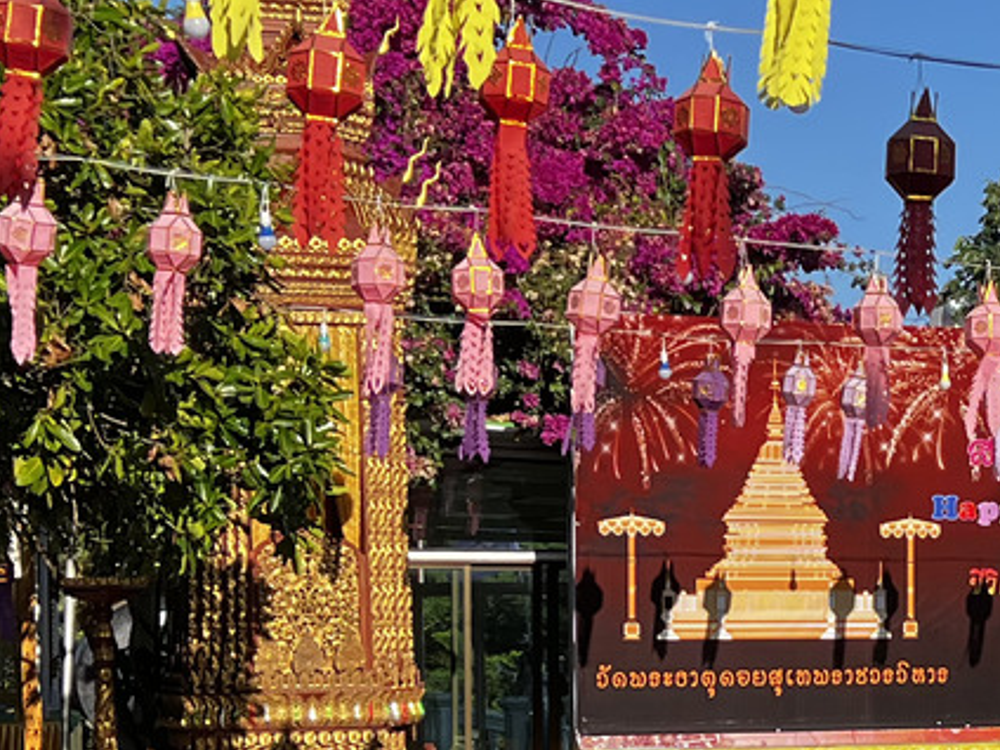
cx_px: 899
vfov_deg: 15.0
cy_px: 583
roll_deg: +0.6
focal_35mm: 98
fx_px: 2831
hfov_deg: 19.7
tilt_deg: +0.6
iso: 50
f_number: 1.5
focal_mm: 5.7
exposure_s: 1/2915
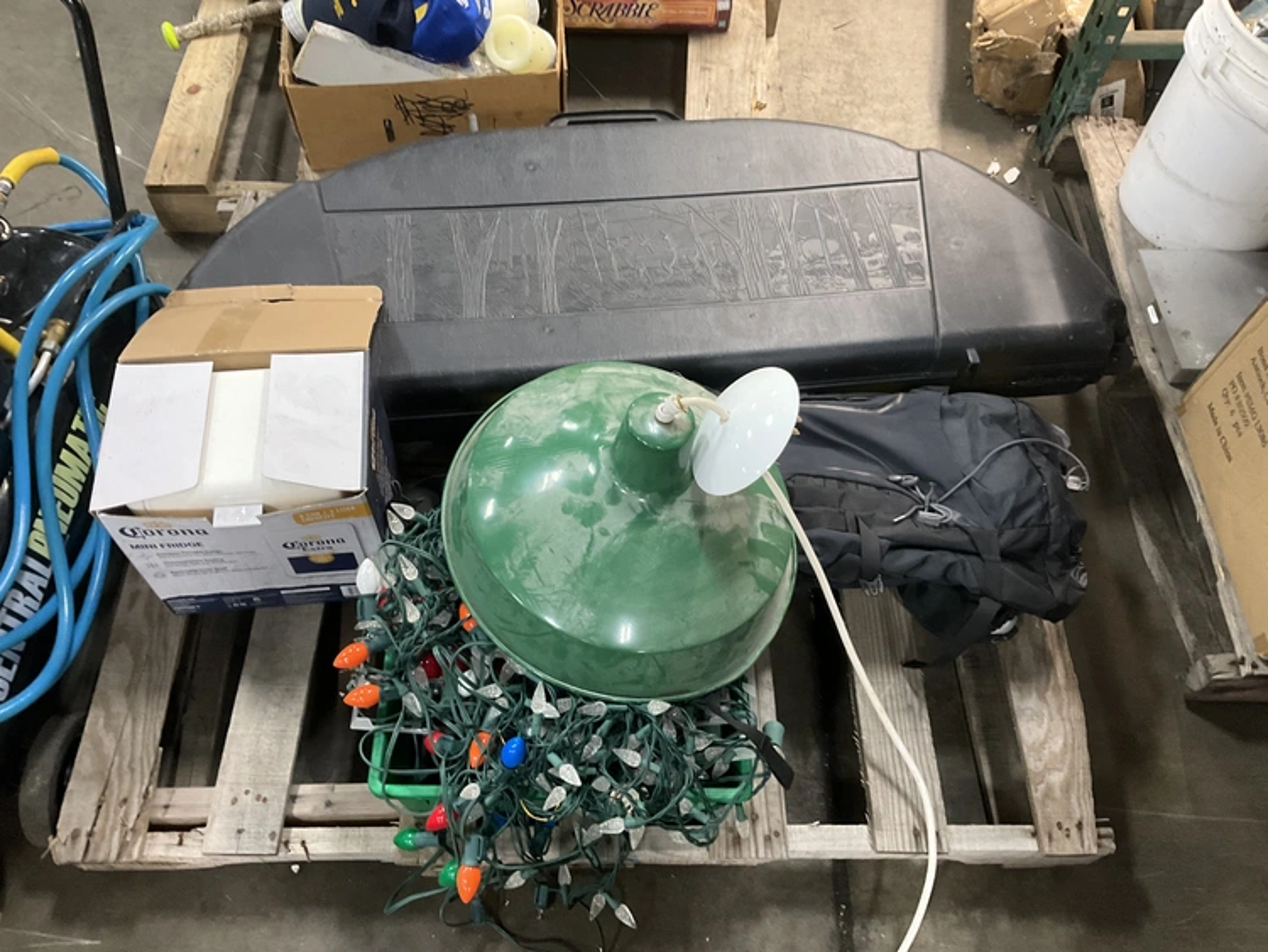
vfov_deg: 48.3
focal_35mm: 29
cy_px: 476
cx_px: 634
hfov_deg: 61.6
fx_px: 1063
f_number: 1.8
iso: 250
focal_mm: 3
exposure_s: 1/40
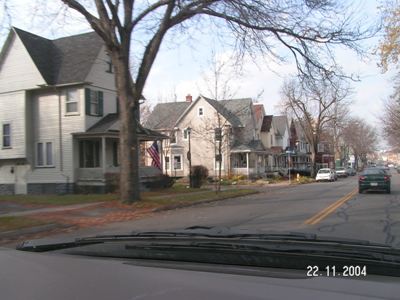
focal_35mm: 38
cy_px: 150
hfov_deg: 49.0
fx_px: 439
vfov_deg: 37.7
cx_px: 200
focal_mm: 5.8
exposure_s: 1/125
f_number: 5.6
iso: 50
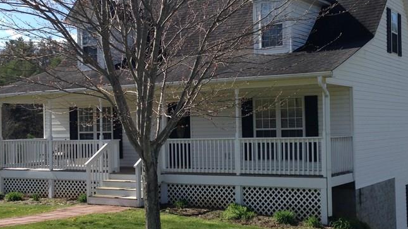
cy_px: 121
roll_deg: +0.0
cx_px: 238
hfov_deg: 36.5
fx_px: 617
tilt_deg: +0.0
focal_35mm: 57
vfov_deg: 21.1
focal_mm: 4.12
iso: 50
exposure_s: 1/1261
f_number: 2.4
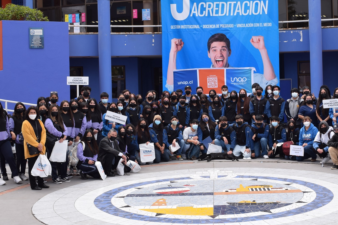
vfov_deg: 21.6
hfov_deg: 31.9
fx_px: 589
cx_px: 208
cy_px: 79
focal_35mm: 63
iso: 200
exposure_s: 1/320
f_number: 9
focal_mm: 29
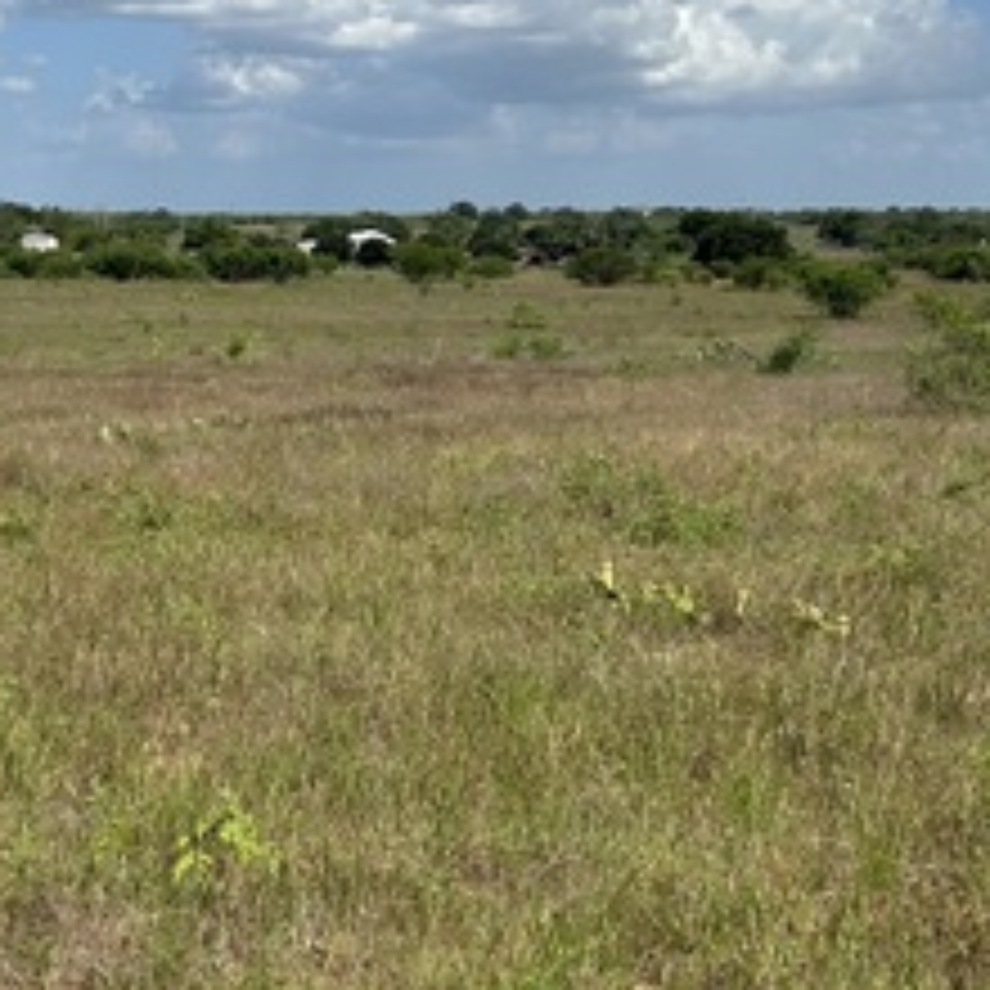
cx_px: 238
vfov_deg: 25.6
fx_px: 2168
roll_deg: +0.8
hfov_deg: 25.4
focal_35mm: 67
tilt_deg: -4.0
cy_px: 364
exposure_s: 1/6993
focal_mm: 5.7
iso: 50
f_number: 1.5
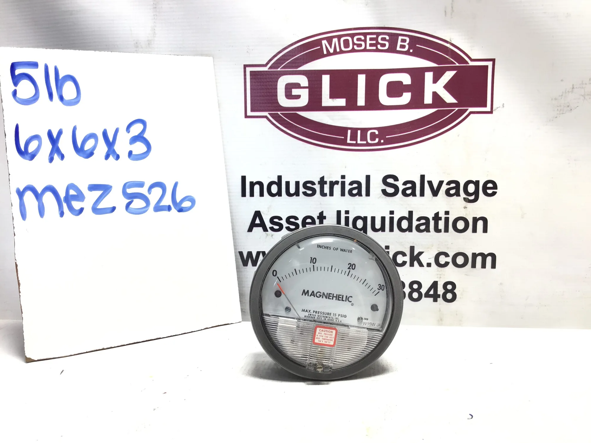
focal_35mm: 31
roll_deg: -0.6
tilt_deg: -8.0
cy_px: 222
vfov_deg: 45.4
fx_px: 529
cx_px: 296
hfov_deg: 58.4
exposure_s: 1/60
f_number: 2.4
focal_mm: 3.3
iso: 25
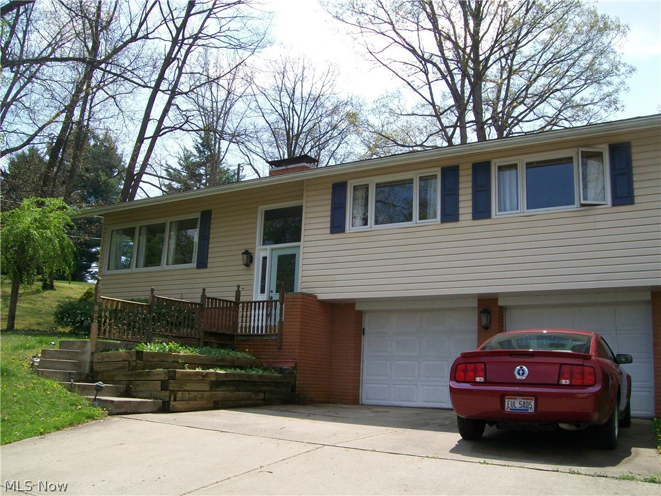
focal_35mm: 34
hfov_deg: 54.0
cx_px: 330
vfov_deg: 41.8
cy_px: 248
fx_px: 649
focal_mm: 6.1
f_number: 4.9
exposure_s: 1/400
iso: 64
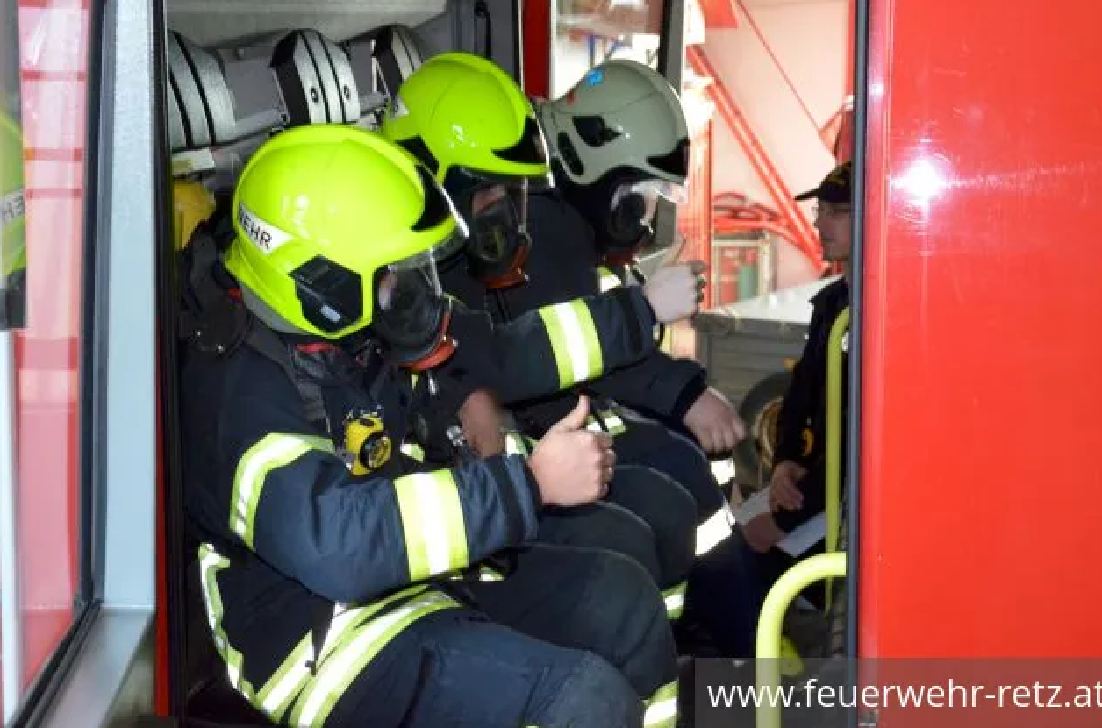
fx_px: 1801
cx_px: 547
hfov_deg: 34.0
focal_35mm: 59
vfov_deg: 22.9
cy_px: 356
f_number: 4.5
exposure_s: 1/60
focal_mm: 38
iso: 1800
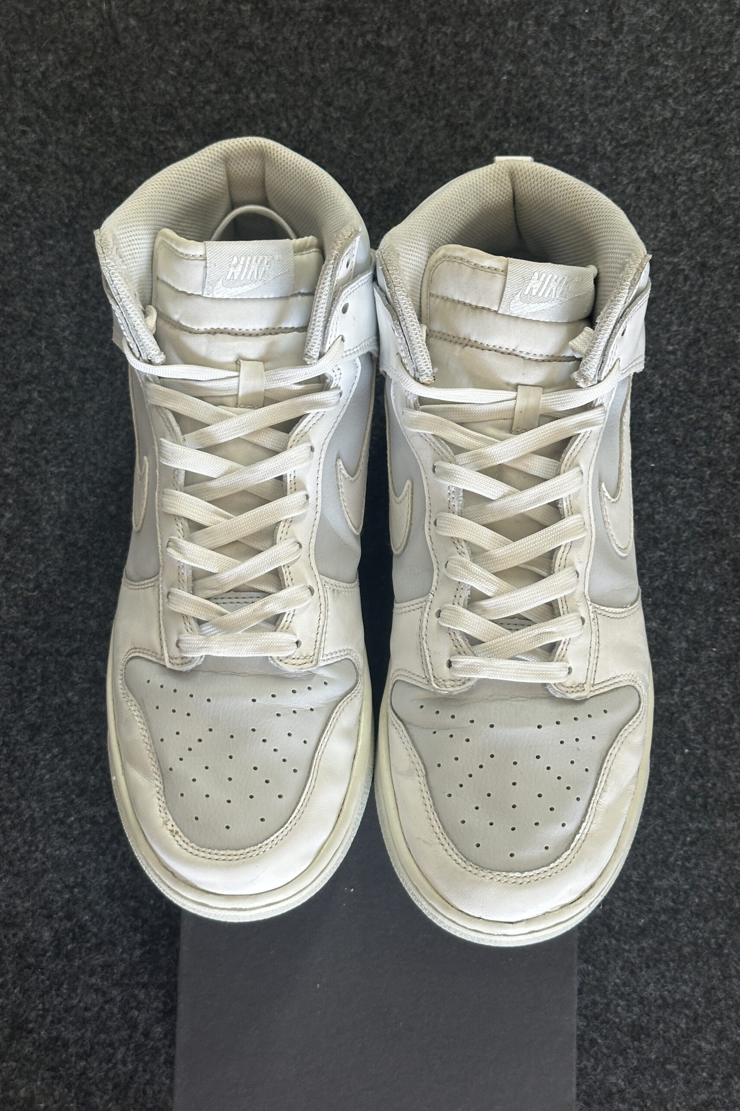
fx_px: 1542
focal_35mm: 50
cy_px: 556
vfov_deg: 39.6
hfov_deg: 27.0
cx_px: 378
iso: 80
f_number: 1.78
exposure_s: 1/50
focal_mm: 6.86
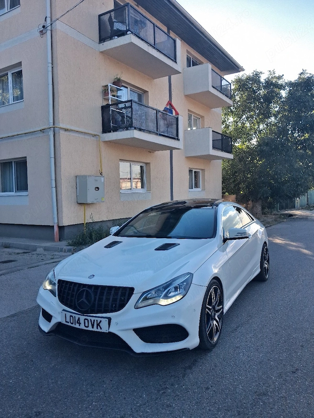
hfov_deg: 51.4
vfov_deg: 65.3
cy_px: 209
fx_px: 327
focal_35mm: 27
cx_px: 157
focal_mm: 4
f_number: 1.8
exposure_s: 1/213
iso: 25
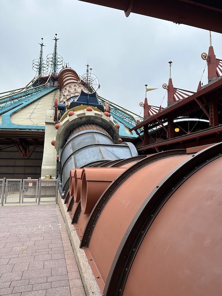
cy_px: 148
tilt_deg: +6.8
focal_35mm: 24
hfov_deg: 56.8
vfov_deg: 71.6
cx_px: 111
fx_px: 205
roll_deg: -1.0
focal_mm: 6.86
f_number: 1.78
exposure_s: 1/1304
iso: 80
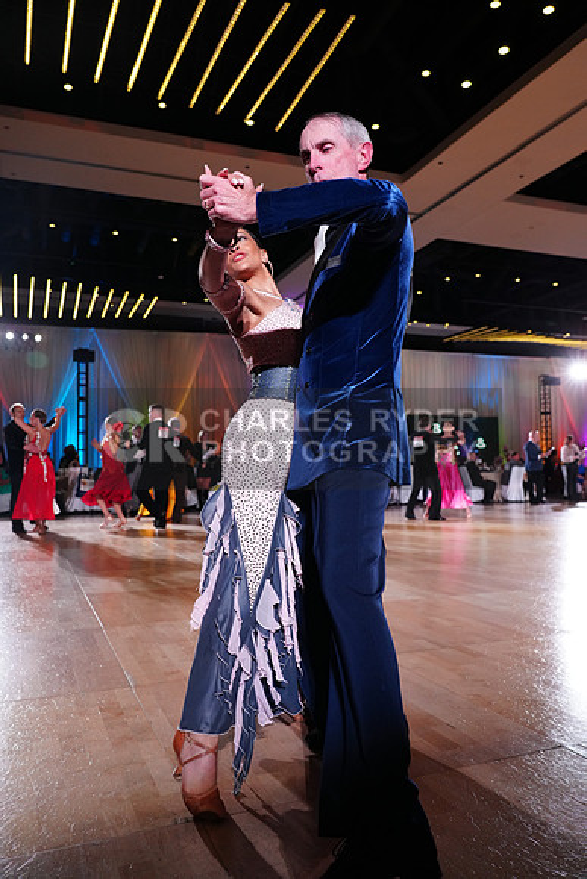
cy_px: 440
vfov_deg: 69.4
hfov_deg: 49.6
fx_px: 635
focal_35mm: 26
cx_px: 294
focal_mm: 26
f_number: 4
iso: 2500
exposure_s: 1/320
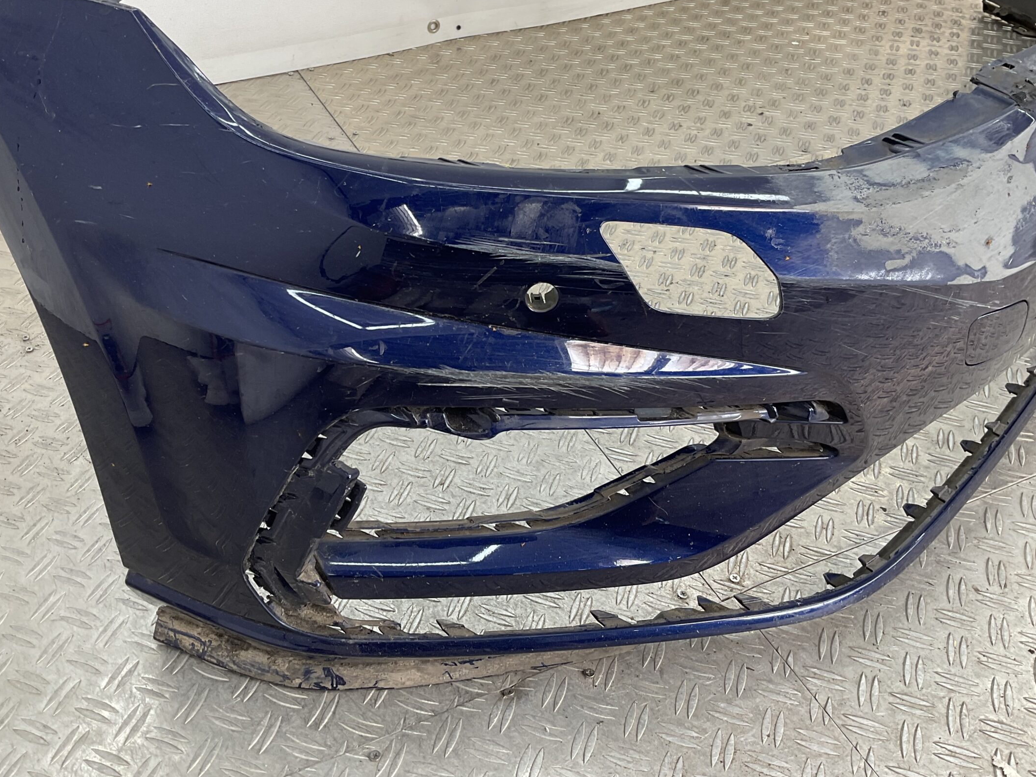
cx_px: 474
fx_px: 1048
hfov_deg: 52.6
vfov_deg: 40.6
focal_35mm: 35
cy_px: 326
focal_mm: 3
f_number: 1.8
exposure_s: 1/120
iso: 25
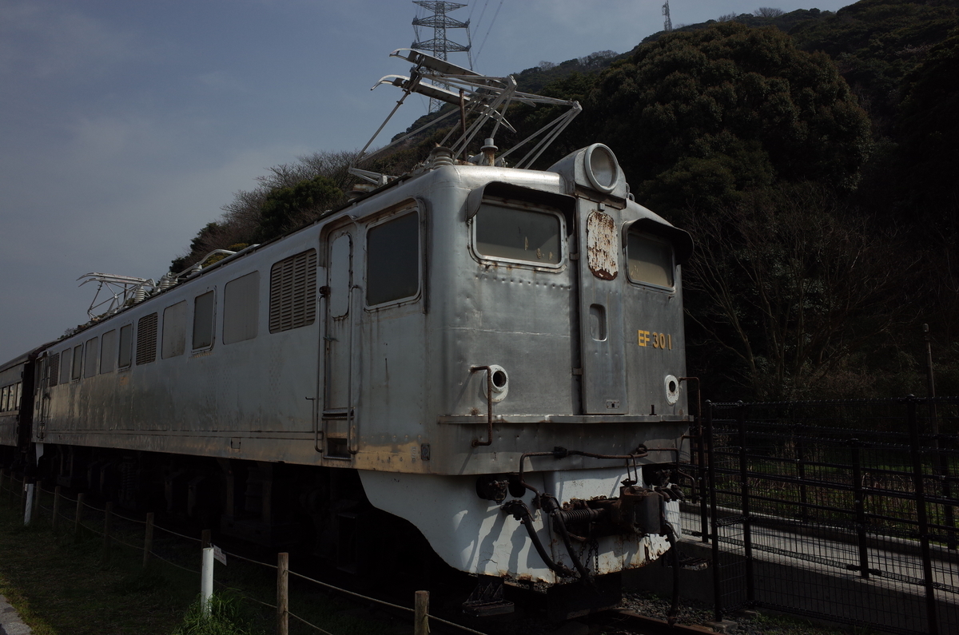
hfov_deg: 65.6
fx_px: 744
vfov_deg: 46.2
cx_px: 480
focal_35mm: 28
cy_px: 318
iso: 200
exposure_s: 1/2500
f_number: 5.6
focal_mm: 18.3
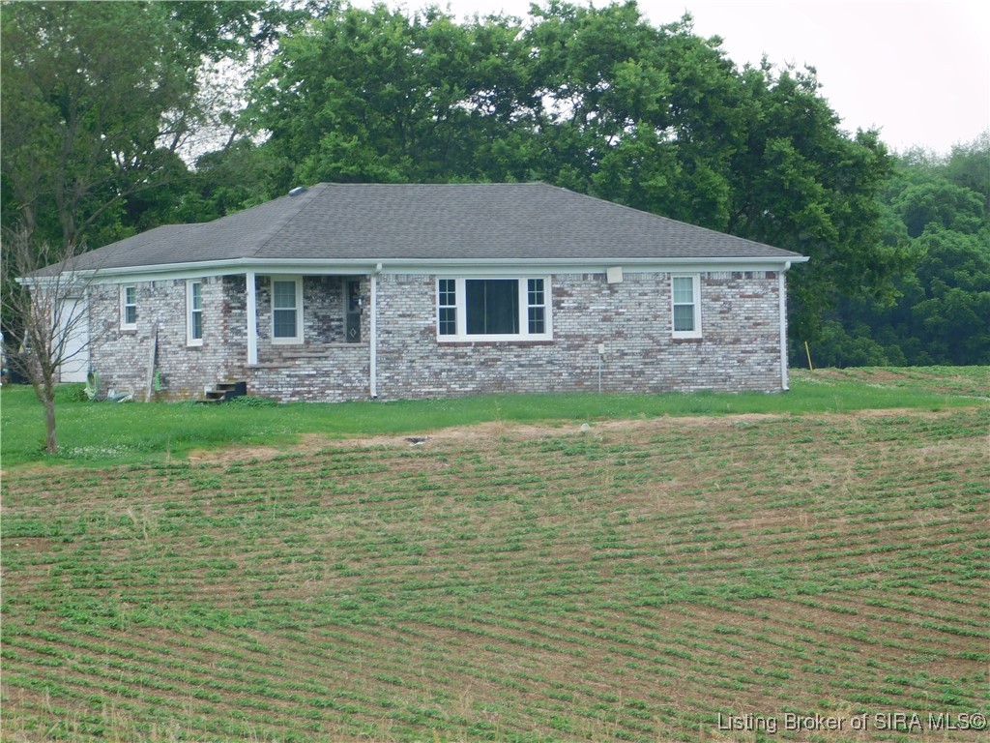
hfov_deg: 13.3
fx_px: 4233
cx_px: 495
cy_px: 372
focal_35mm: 148
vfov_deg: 10.0
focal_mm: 26.3
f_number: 5.1
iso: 140
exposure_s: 1/30
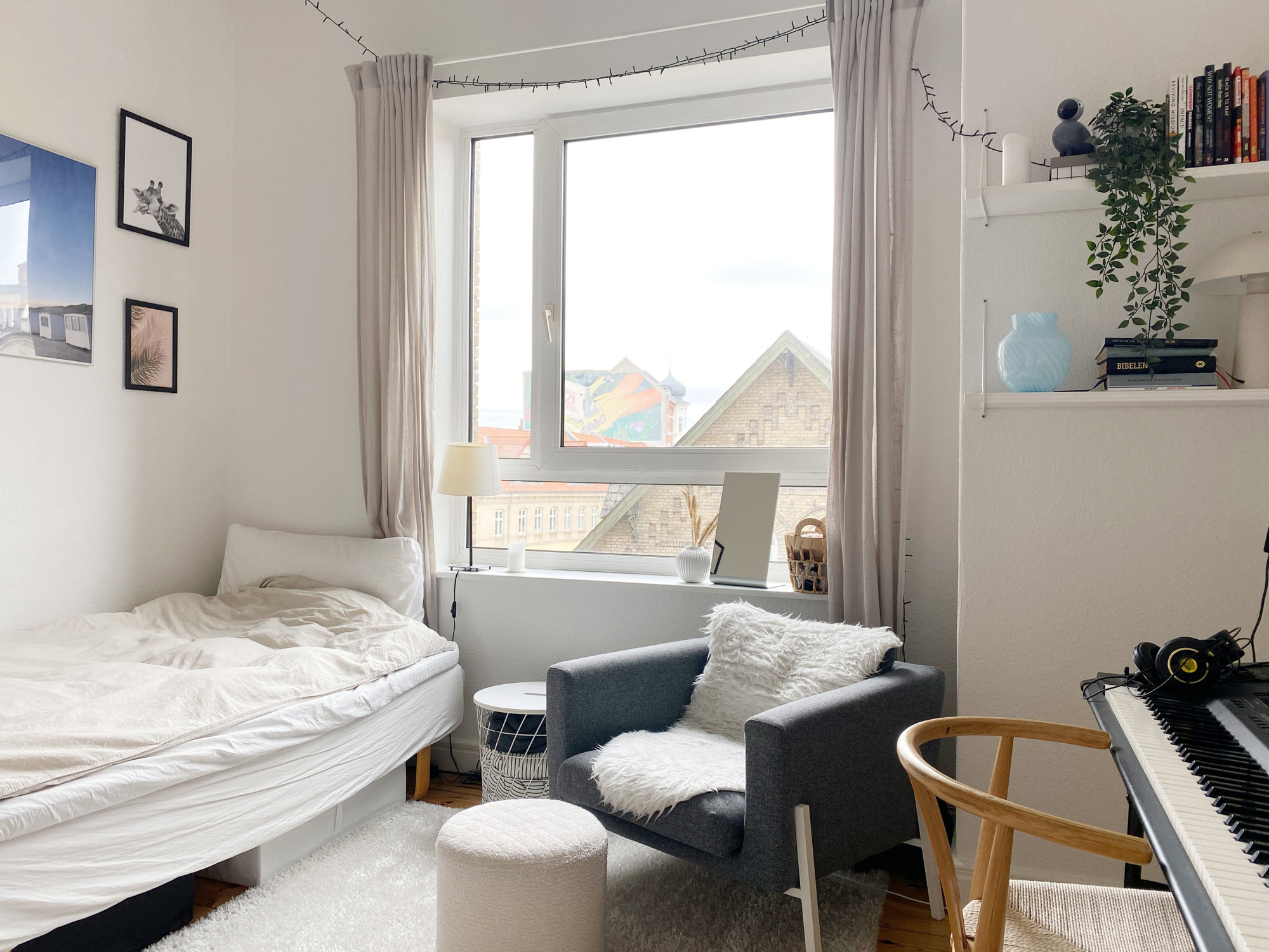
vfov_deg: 53.1
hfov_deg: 67.3
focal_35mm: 26
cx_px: 634
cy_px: 476
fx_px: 953
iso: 32
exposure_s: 1/157
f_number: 1.8
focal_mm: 4.25
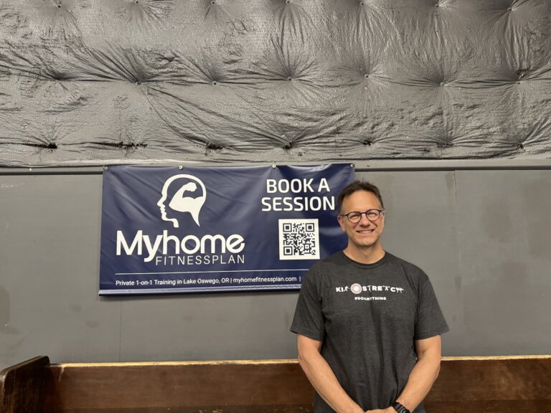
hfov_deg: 71.6
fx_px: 382
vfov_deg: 56.8
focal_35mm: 24
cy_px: 206
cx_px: 276
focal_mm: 6.76
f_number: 1.78
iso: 640
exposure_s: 1/60
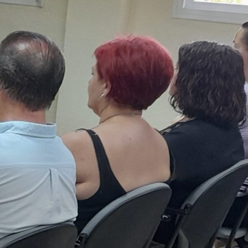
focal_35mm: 108
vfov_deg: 16.1
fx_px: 875
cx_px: -172
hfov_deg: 14.5
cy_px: 140
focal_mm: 4.6
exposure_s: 1/50
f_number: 2
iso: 200
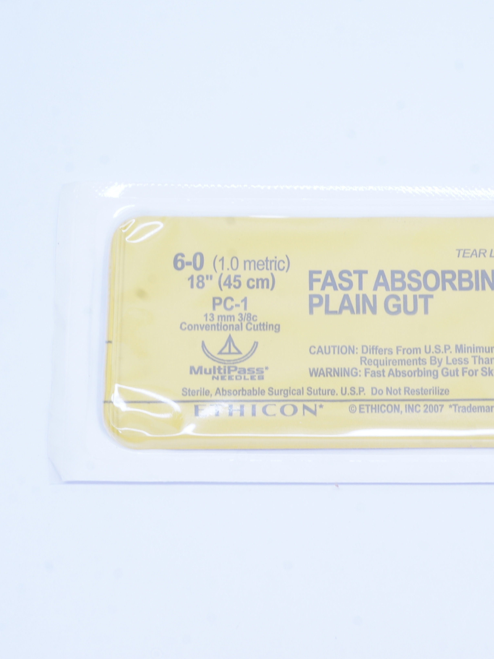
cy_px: 329
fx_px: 1784
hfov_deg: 15.7
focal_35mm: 94
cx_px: 371
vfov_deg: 20.9
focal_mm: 43
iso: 400
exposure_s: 1/10
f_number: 16
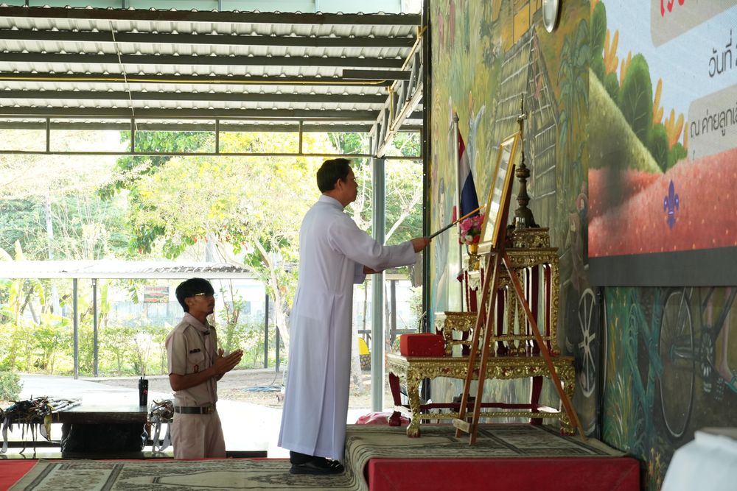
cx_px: 368
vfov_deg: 16.9
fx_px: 1658
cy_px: 246
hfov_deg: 25.1
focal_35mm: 81
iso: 1000
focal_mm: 54
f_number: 6.3
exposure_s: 1/125
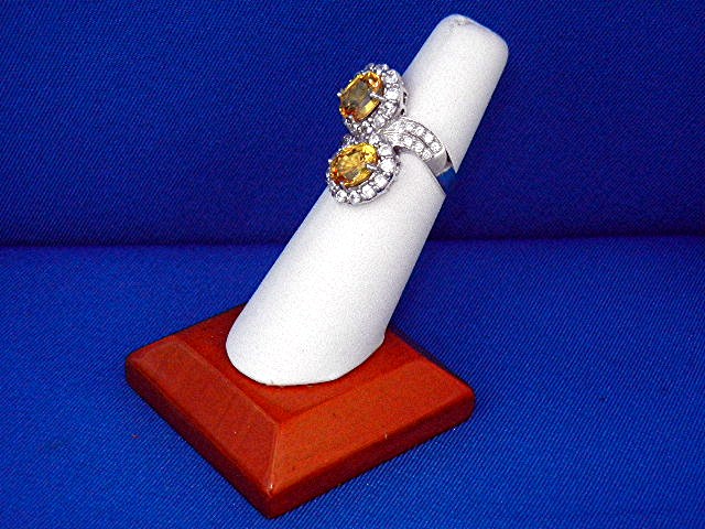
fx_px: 1568
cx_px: 352
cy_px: 264
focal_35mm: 77
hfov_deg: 25.3
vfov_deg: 19.1
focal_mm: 13.9
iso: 800
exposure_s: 1/30
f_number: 8.6
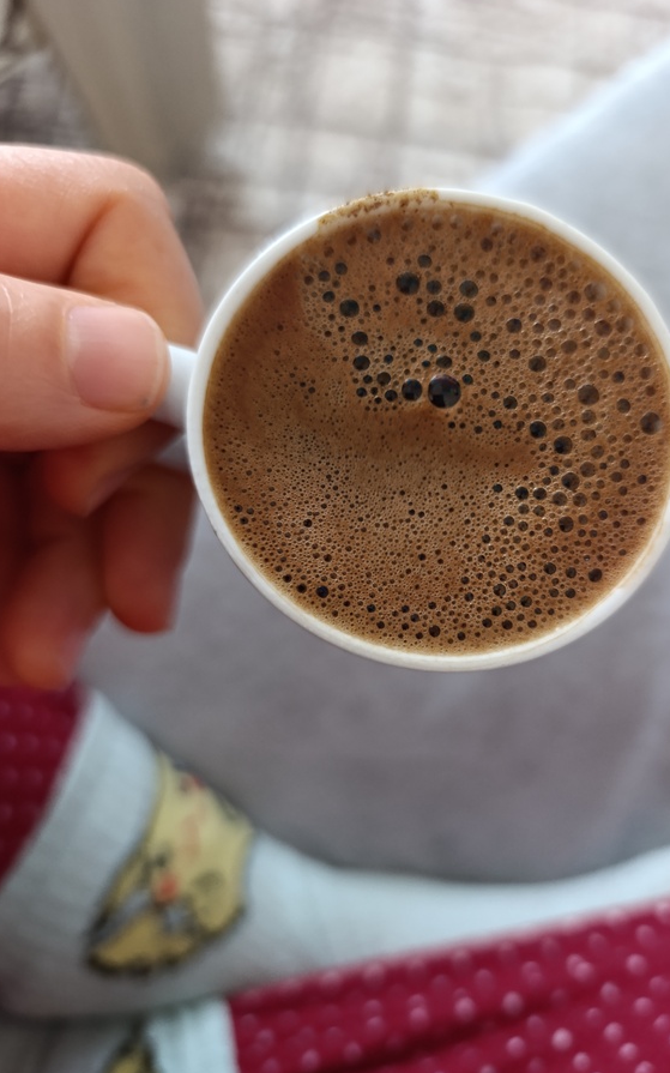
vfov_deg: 72.6
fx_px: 731
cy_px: 534
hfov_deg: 49.0
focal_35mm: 25
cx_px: 397
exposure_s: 1/25
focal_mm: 6.14
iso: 1600
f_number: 1.6
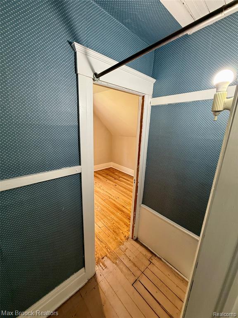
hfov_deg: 85.7
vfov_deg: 102.1
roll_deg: -2.0
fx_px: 128
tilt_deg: -13.4
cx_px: 119
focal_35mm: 14
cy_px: 159
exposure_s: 1/60
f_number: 2.2
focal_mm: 2.22
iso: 250
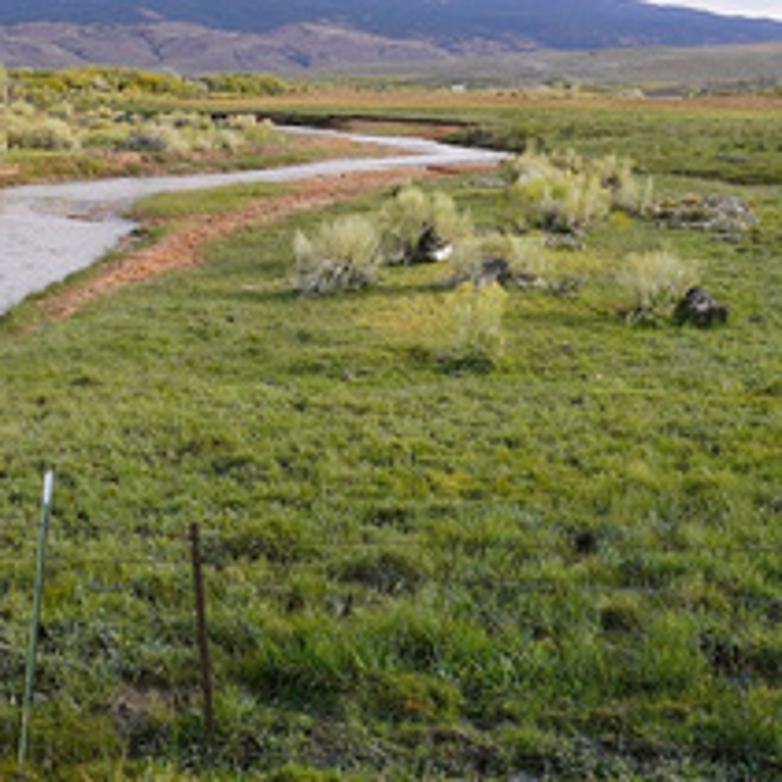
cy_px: 287
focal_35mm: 62
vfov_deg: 27.6
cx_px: 411
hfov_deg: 27.7
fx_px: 1585
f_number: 7.1
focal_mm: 16
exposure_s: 1/100
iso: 100
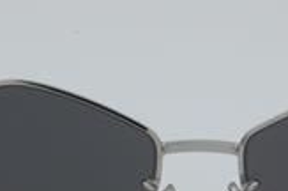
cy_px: 164
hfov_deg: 11.2
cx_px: 207
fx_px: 1469
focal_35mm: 184
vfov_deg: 7.4
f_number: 32
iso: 100
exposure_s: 1/4
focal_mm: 50
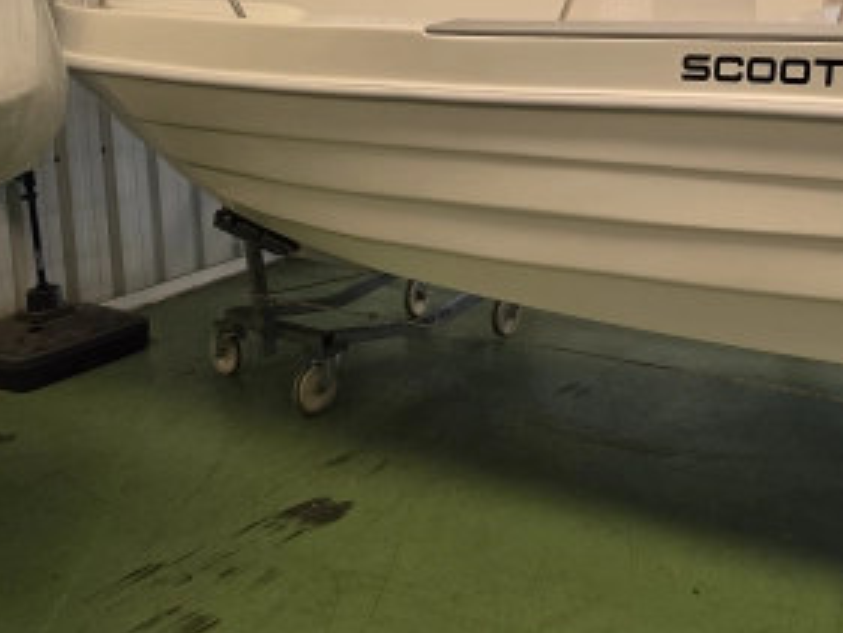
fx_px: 1096
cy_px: 38
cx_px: 777
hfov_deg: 38.8
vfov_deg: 30.5
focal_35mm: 45
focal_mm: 6.5
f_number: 1.4
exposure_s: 1/180
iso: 125
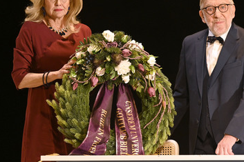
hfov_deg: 6.7
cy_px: 61
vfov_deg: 4.5
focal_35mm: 307
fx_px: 2080
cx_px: 143
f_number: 5
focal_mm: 240
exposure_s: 1/640
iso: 5000
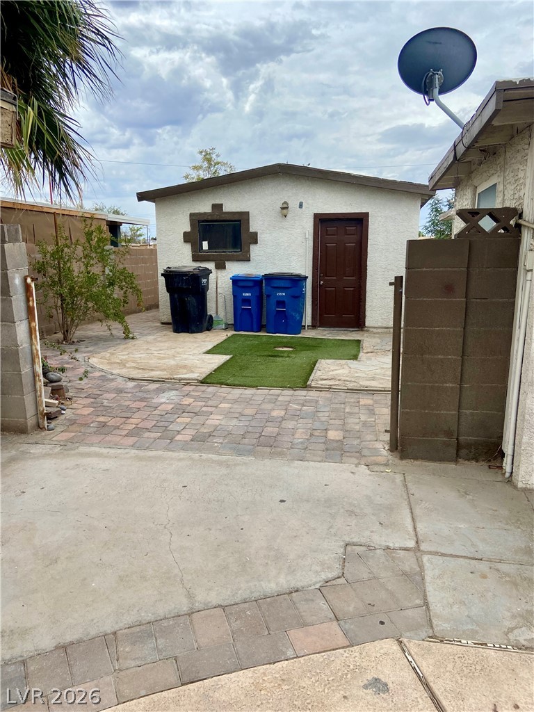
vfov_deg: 67.3
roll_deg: +1.1
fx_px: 535
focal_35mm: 26
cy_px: 356
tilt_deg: -10.6
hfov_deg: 53.1
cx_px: 267
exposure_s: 1/2066
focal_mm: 4.25
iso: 32
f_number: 1.8
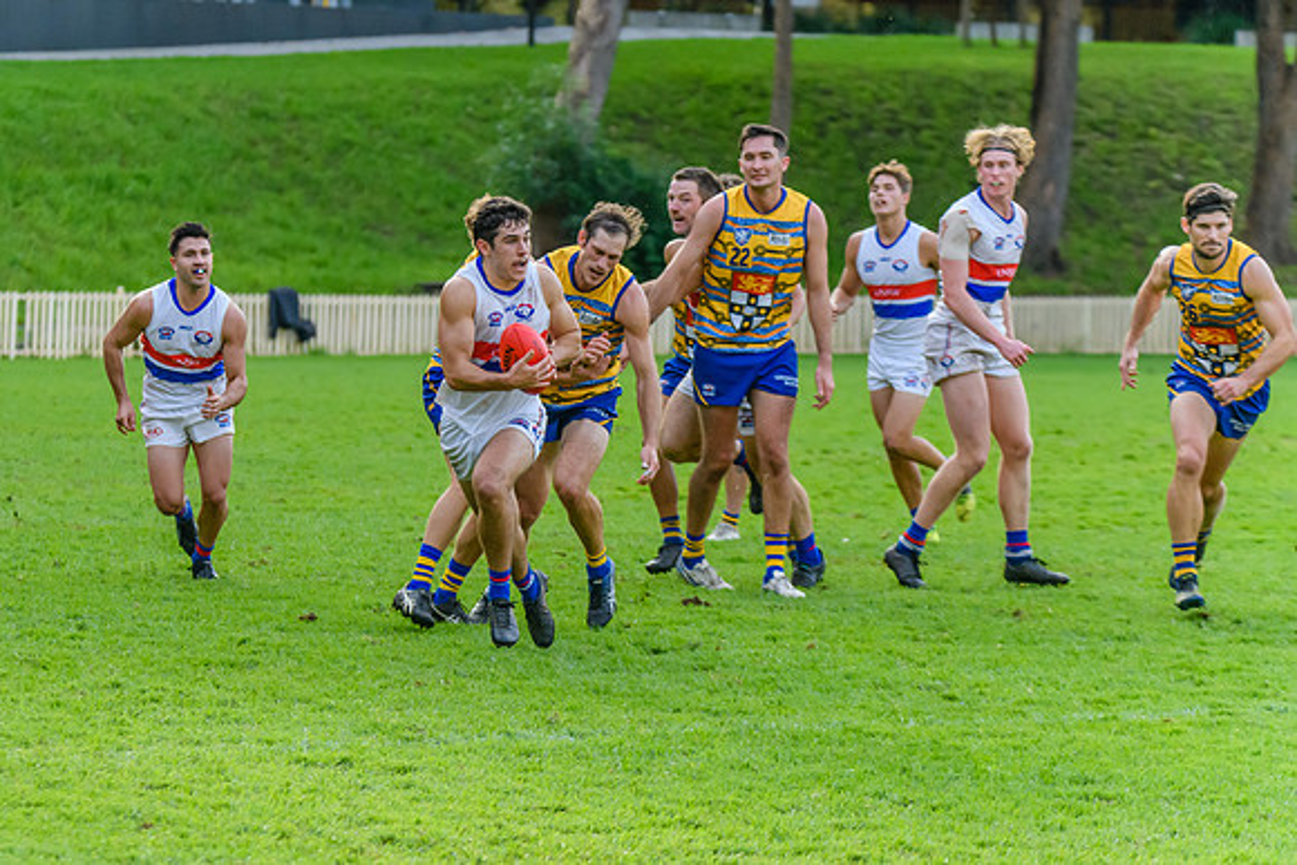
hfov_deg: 8.0
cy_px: 404
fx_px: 9305
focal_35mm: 258
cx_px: 467
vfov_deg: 5.3
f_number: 5.3
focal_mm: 200
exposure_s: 1/1600
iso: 3200
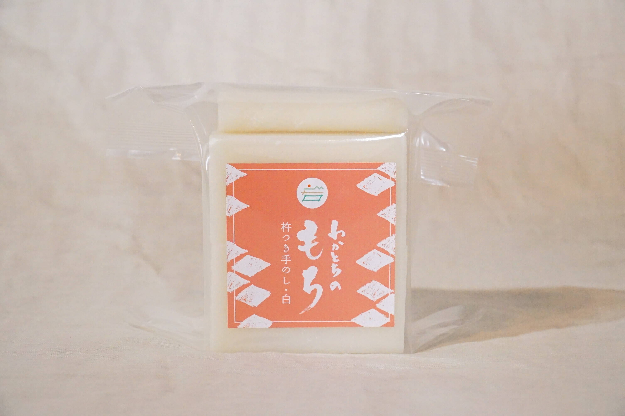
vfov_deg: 18.6
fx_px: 1266
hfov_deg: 27.7
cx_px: 312
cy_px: 208
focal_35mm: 73
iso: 6400
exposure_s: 1/200
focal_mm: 49
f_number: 6.3
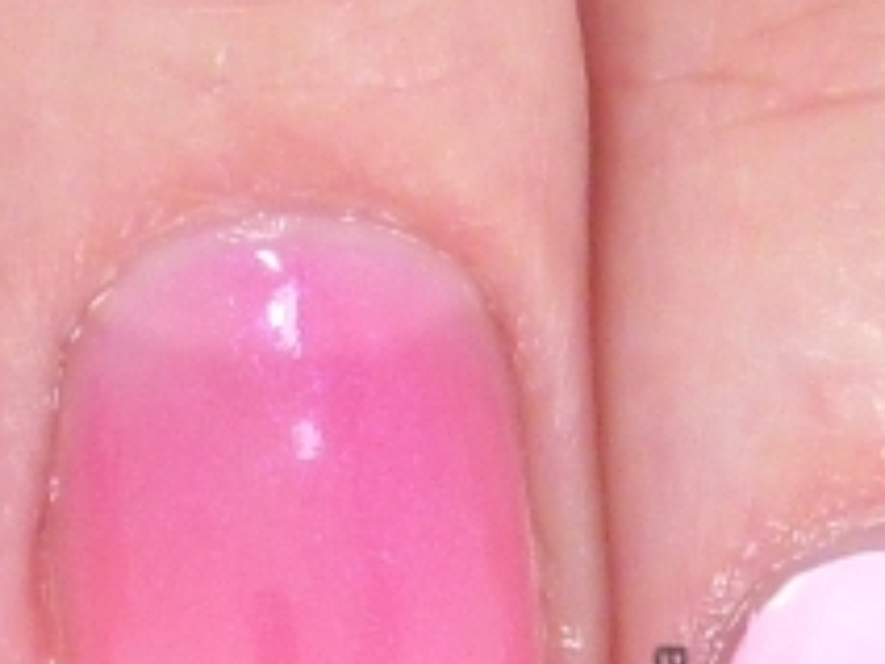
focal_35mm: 300
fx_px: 7670
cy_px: 902
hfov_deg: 6.6
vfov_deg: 4.9
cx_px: 273
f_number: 3.6
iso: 100
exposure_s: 1/80
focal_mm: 13.8
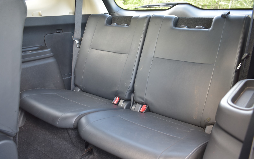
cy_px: 79
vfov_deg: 40.6
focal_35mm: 31
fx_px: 215
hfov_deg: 61.2
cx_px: 128
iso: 100
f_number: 3.8
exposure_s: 1/4
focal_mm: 20
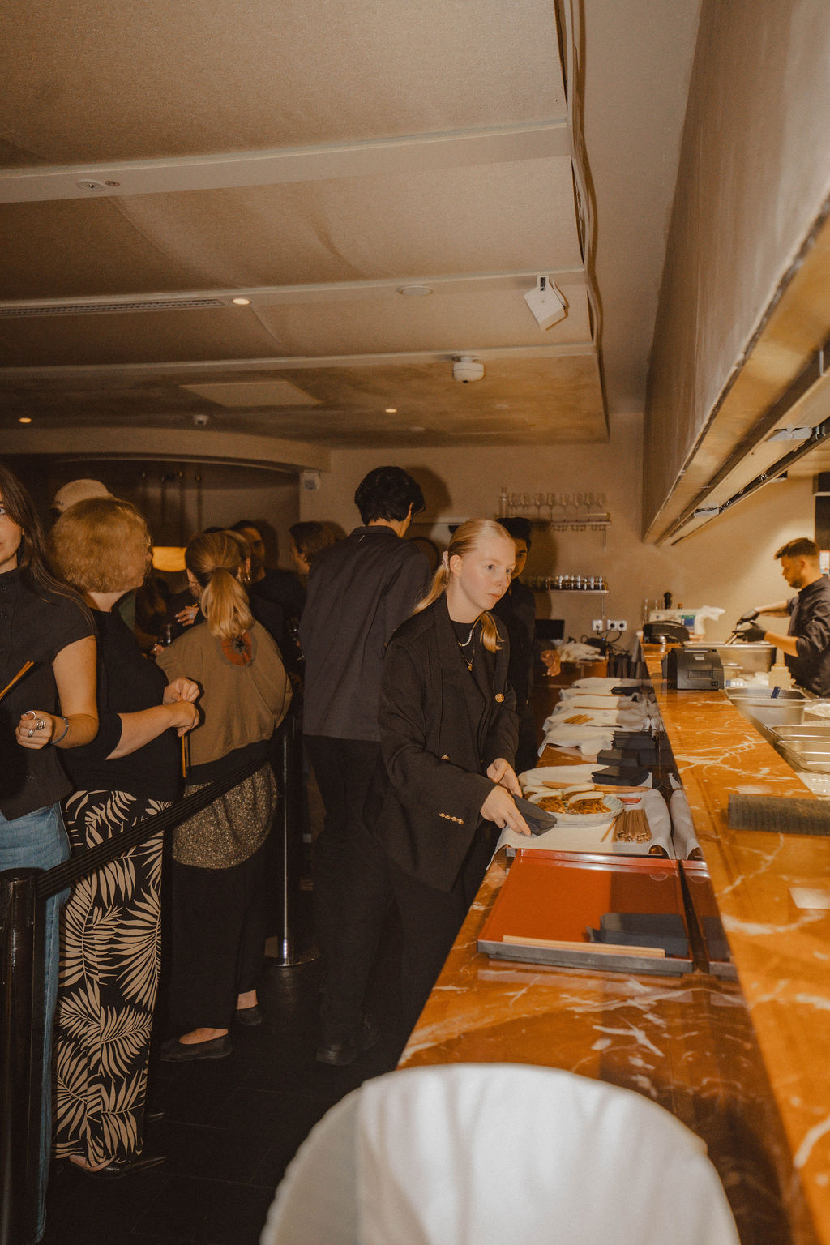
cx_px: 415
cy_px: 622
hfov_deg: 46.4
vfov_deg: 65.5
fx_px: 968
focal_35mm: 28
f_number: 2.8
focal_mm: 28
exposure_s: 1/125
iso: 1250
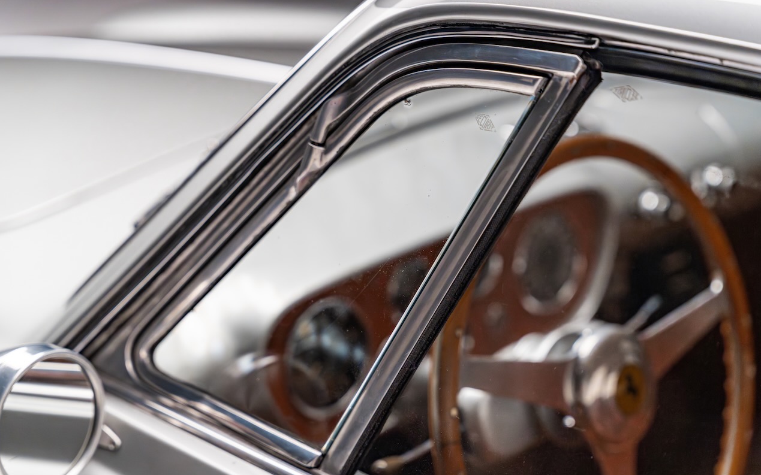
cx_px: 379
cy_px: 253
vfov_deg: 18.1
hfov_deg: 28.6
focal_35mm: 72
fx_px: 1493
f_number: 2.8
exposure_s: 1/100
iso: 1600
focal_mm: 70
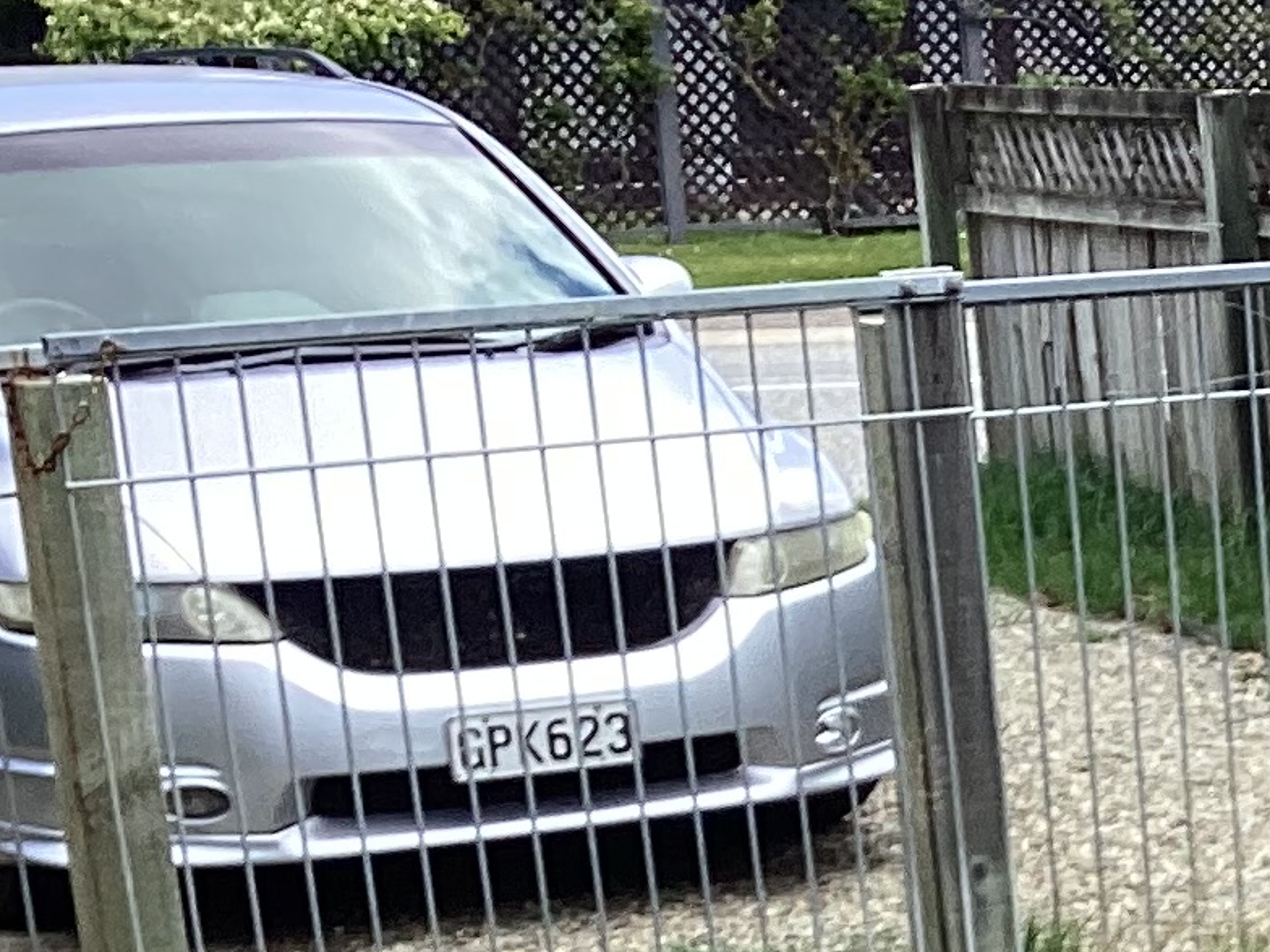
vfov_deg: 11.0
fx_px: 4733
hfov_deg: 14.3
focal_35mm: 129
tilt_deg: -17.4
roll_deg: +1.5
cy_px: 1443
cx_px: 1889
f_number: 2.4
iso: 25
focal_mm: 3.3
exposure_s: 1/416
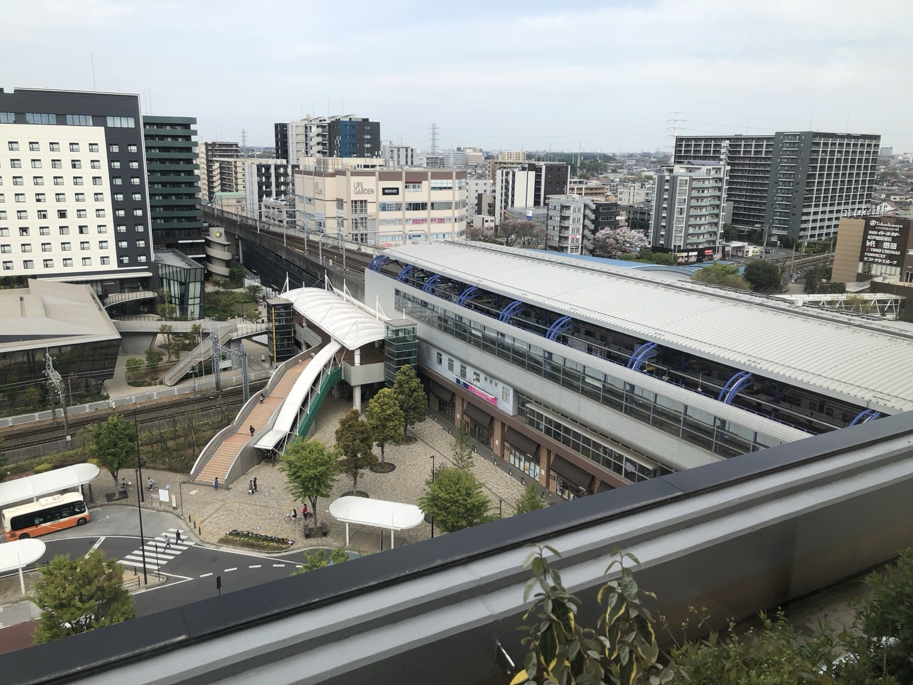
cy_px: 342
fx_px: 739
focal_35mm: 28
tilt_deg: -13.6
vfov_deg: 49.7
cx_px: 456
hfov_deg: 63.4
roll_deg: -0.6
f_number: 1.8
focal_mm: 3.99
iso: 20
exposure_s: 1/1245
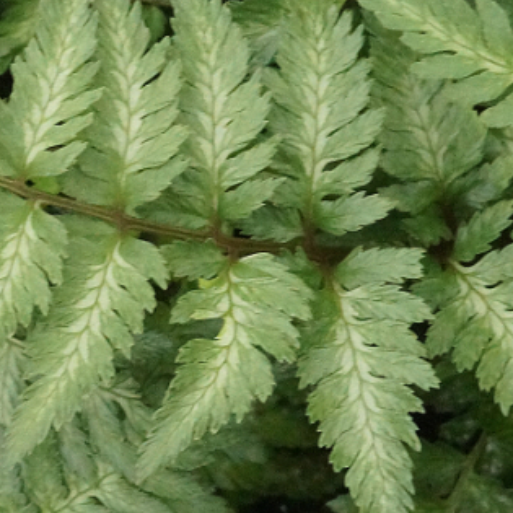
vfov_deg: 3.6
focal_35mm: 486
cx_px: -34
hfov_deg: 3.6
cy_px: 241
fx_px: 8149
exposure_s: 1/125
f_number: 13
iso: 3200
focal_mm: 100
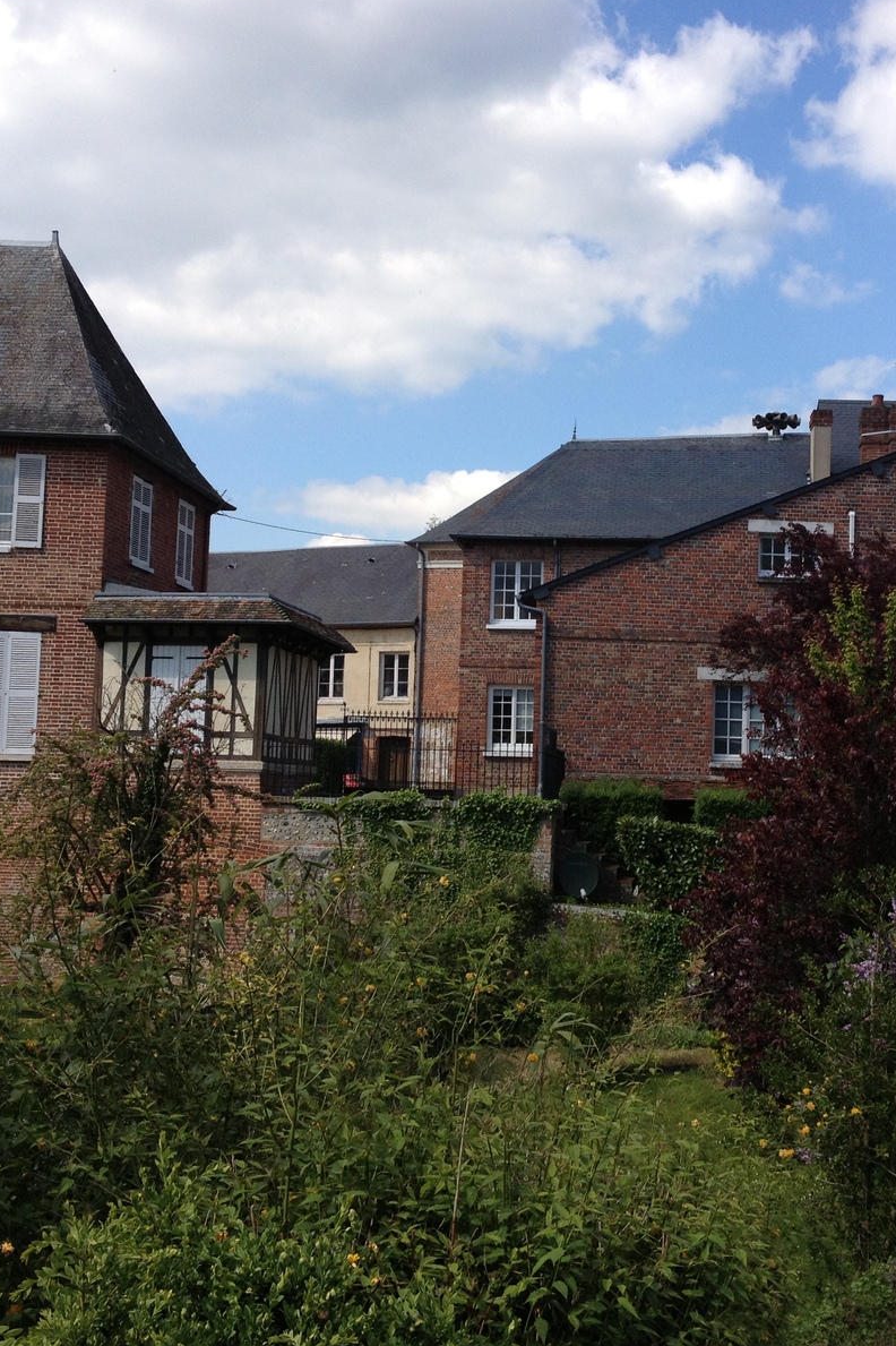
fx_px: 1830
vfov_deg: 40.4
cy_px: 668
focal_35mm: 49
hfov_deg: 27.4
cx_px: 579
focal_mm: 4.28
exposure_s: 1/1284
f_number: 2.4
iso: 50
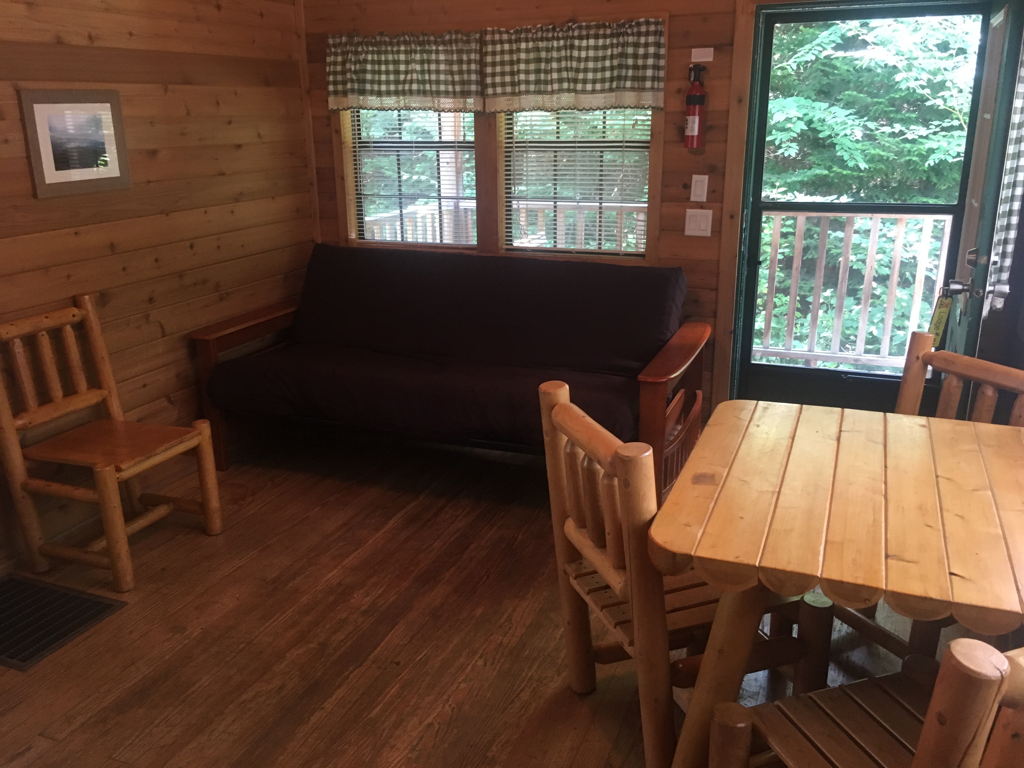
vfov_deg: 48.2
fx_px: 858
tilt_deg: -17.3
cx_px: 512
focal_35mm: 29
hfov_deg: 61.7
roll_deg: +0.2
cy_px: 384
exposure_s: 1/30
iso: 125
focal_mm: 4.15
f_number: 2.2
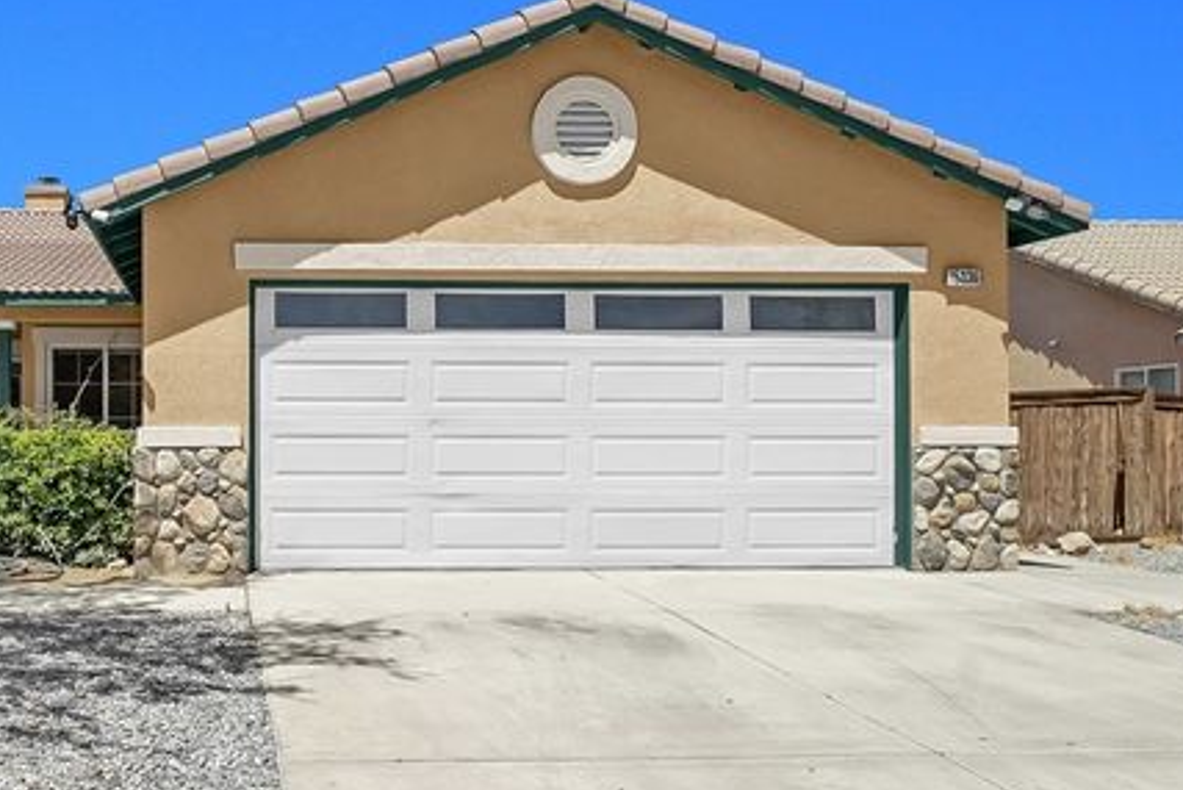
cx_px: 380
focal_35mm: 27
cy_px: 439
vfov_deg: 47.9
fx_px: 888
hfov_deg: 65.3
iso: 800
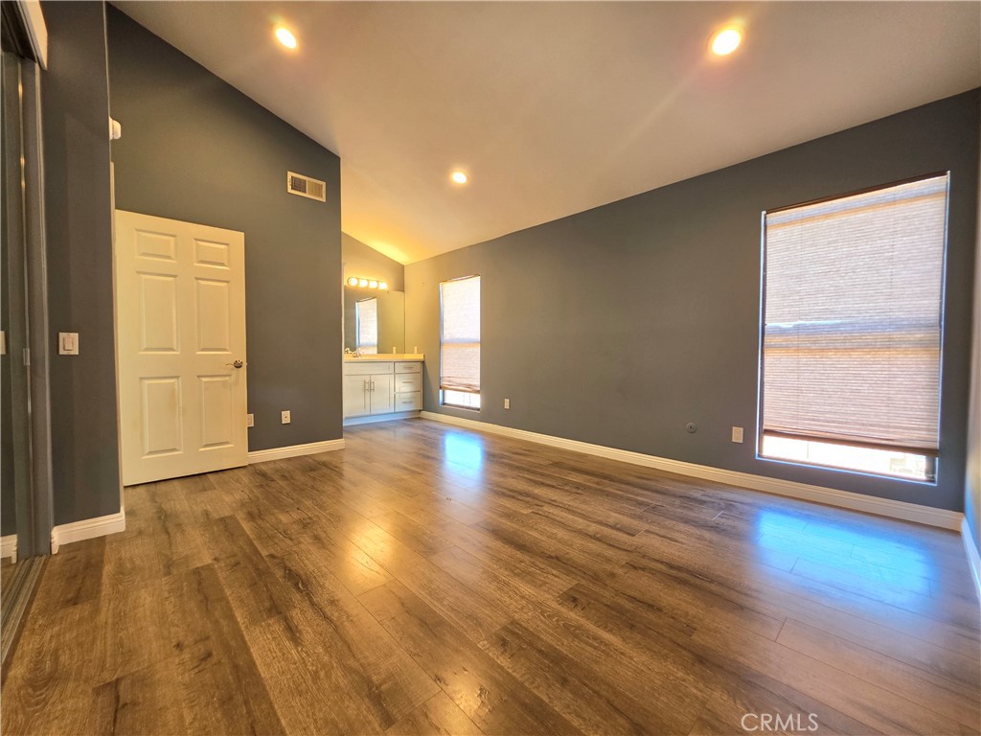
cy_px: 368
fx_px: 368
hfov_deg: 106.2
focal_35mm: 13
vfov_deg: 89.9
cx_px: 490
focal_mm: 2.2
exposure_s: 1/60
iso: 160
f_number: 1.9
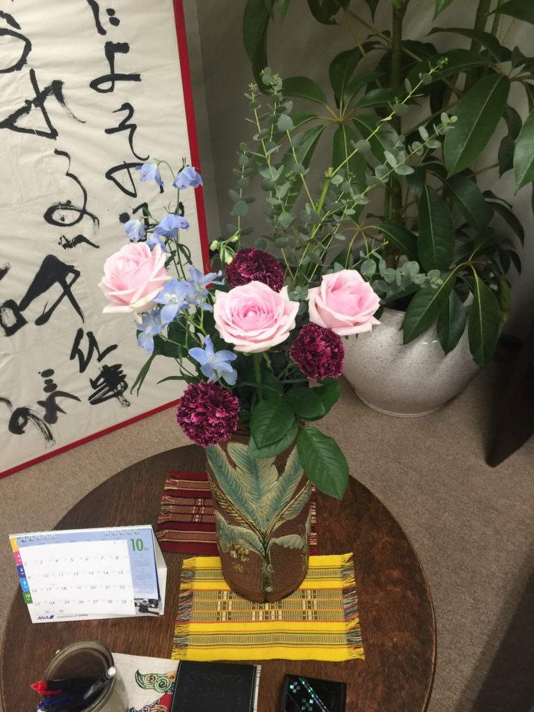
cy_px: 356
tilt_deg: -39.0
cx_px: 267
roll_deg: +3.5
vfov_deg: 61.7
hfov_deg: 48.2
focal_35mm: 29
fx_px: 596
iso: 40
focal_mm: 4.15
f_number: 2.2
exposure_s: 1/15
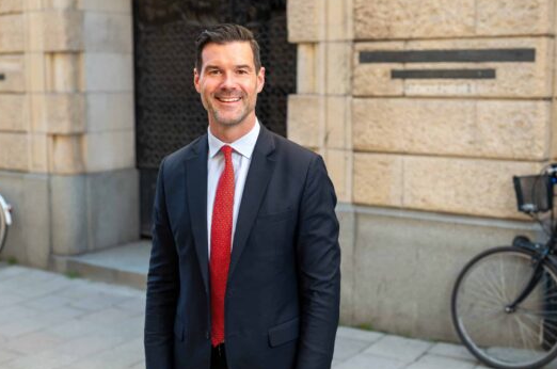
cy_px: 173
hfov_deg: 36.9
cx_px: 286
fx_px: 834
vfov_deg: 25.0
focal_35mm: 54
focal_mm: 50
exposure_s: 1/200
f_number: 2.8
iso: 200
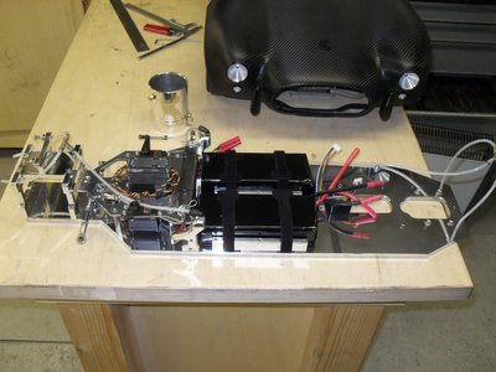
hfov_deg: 52.6
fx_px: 502
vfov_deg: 40.7
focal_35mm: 35
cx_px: 248
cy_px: 186
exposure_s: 1/45
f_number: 2.8
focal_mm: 6.2
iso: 200
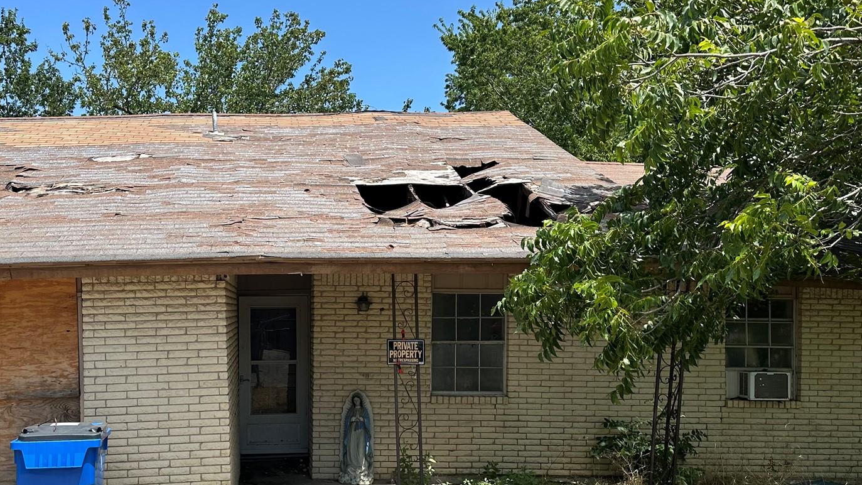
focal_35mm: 39
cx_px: 321
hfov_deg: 51.1
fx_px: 891
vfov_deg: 30.3
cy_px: 297
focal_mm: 6.86
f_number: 1.78
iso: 80
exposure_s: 1/3356
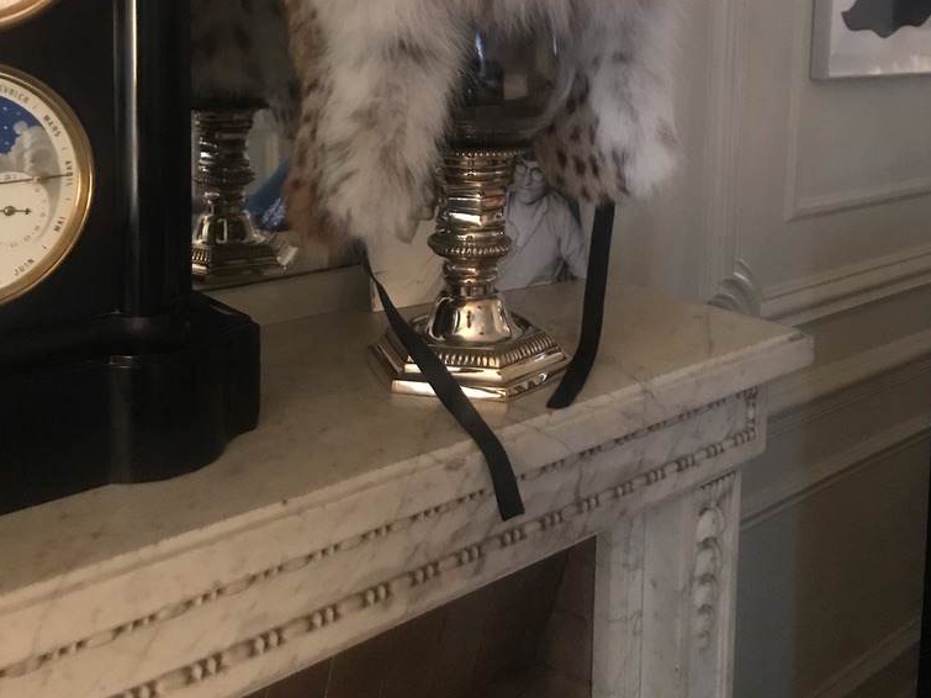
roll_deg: -0.6
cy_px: 107
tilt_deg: -3.9
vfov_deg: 36.0
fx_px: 1022
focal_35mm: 38
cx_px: 466
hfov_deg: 49.0
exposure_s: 1/4
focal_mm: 3.99
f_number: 1.8
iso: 160
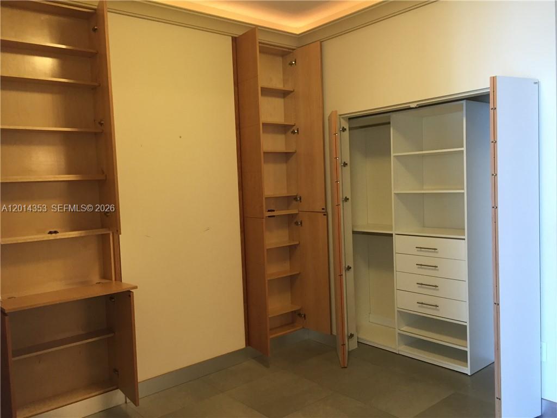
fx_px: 467
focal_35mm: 29
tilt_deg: -3.7
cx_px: 278
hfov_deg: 61.7
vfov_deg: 48.2
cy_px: 209
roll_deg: +1.3
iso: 125
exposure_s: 1/30
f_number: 2.2
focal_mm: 4.15
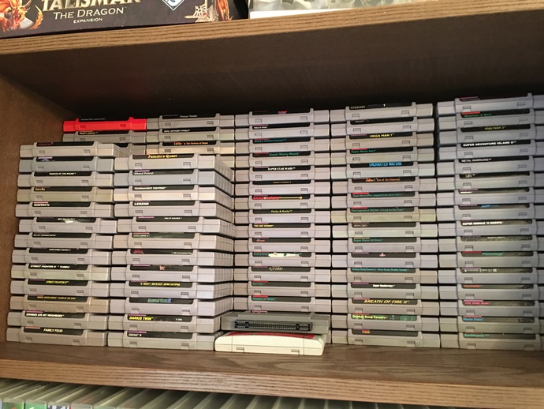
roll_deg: -1.4
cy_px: 204
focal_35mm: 29
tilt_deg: +7.5
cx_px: 272
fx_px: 456
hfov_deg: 61.6
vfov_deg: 48.3
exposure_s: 1/4
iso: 100
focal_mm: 4.15
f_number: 2.2
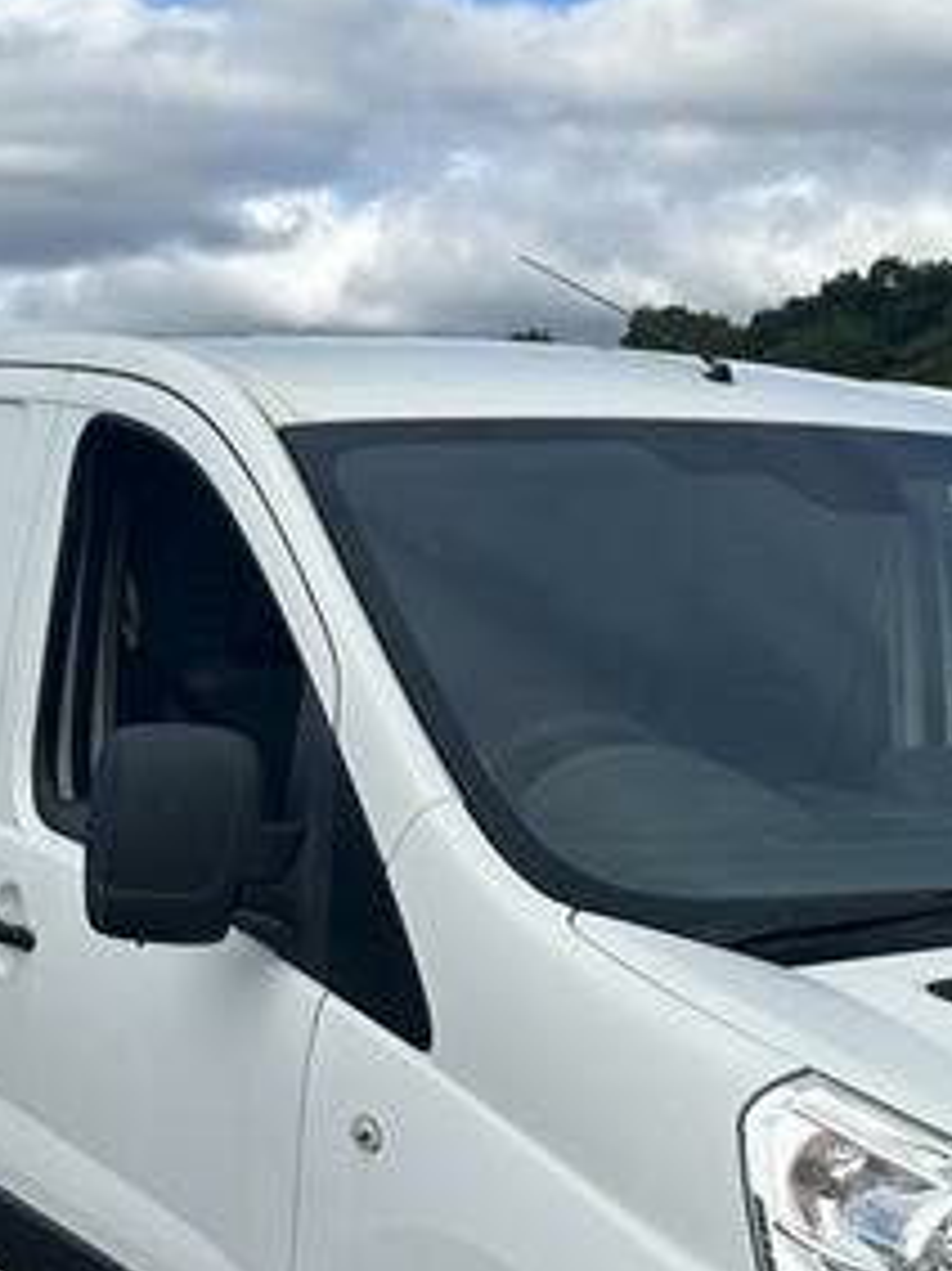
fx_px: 2789
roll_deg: +0.4
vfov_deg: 25.7
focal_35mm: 76
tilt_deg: -2.6
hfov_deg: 19.1
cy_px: 669
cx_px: 835
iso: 80
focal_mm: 6.86
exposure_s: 1/5525
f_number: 1.78
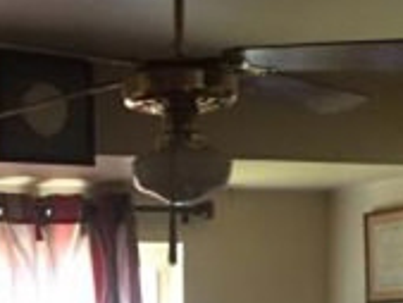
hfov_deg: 17.8
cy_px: 496
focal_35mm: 110
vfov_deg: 12.6
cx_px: 112
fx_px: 1282
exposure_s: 1/20
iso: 250
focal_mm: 4.15
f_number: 2.2
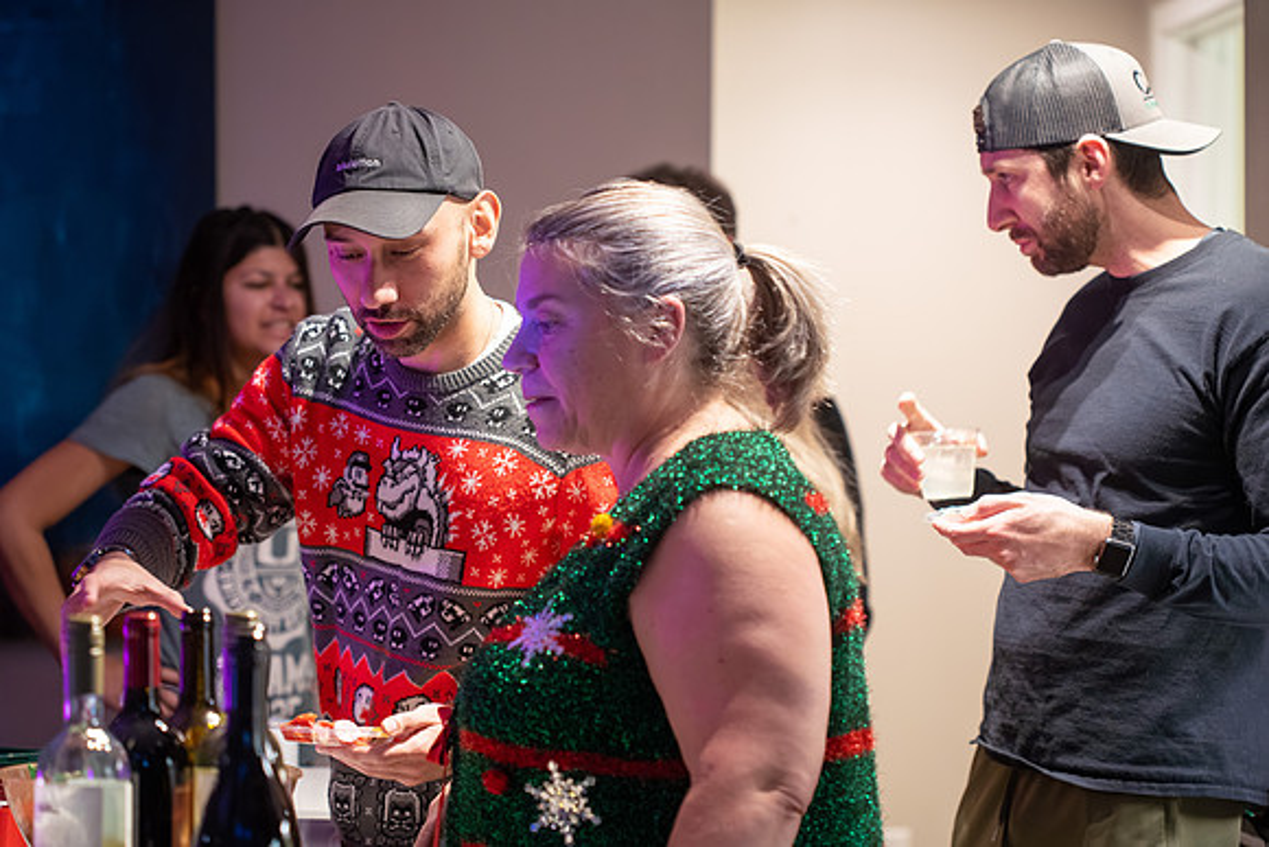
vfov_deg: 13.7
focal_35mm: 100
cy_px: 424
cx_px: 634
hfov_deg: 20.4
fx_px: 3526
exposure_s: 1/60
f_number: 3.5
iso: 1250
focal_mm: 100
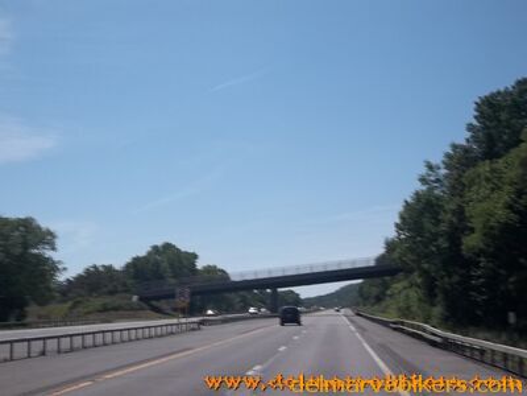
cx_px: 264
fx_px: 792
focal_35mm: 52
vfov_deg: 28.0
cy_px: 198
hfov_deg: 36.8
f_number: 12.6
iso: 80
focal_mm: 9.3
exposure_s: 1/160
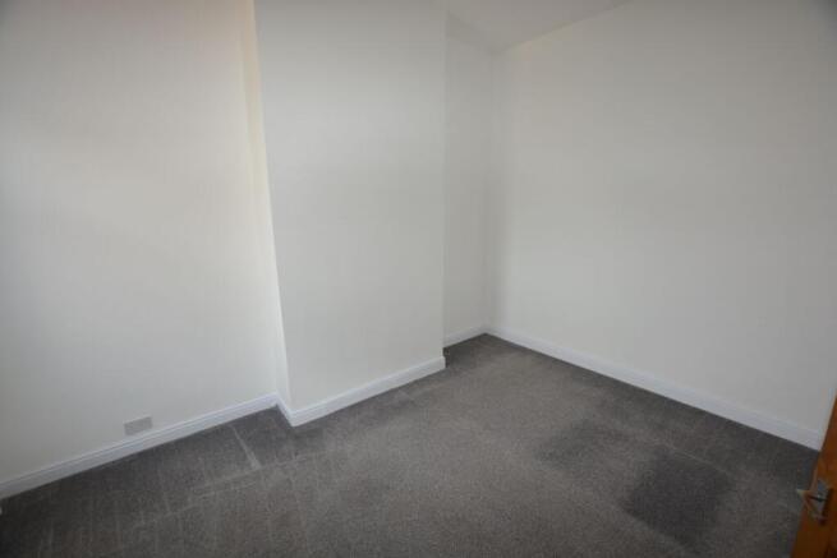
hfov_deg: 100.4
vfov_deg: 77.4
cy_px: 279
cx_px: 418
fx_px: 349
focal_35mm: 15
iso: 200
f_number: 4.5
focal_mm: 10
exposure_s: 1/80
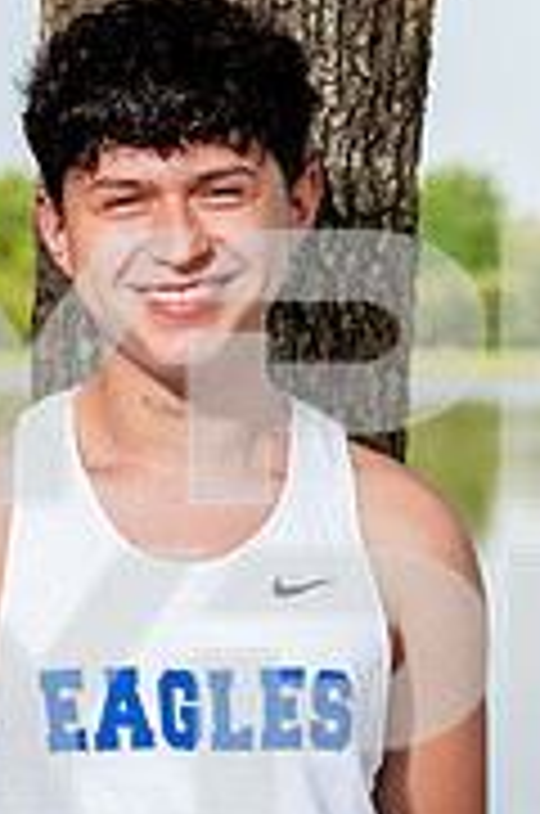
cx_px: 144
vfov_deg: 11.9
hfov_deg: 7.9
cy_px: 688
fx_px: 3885
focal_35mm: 172
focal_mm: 69
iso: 100
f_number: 4
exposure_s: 1/250
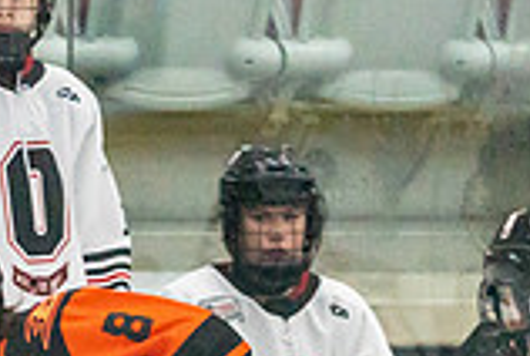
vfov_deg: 1.3
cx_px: -86
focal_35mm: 1079
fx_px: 15915
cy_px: 790
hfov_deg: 1.9
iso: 3200
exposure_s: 1/1250
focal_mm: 200
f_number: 2.8
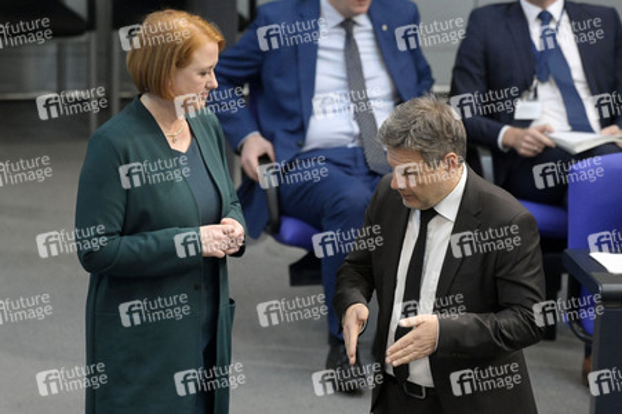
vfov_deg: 4.3
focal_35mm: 320
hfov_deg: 6.4
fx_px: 5525
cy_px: 207
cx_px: 311
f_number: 5.6
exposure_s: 1/400
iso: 12800
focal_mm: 320
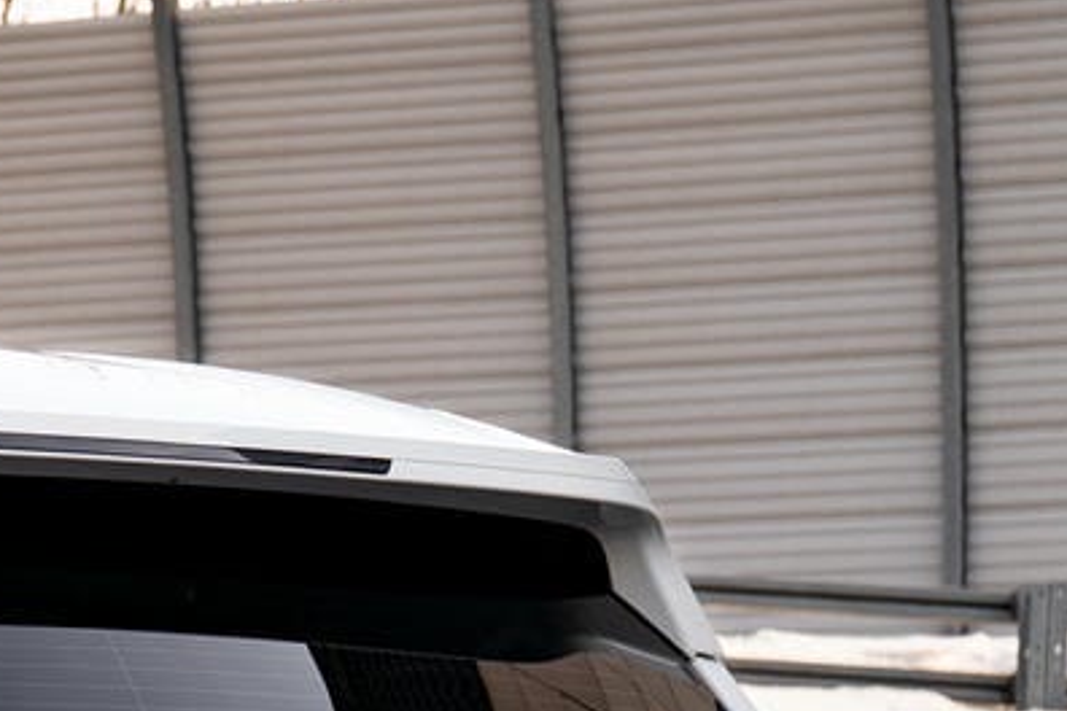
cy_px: 1252
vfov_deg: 6.0
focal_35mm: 223
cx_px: -849
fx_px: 6609
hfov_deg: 8.8
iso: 100
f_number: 4
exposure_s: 1/200
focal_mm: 49
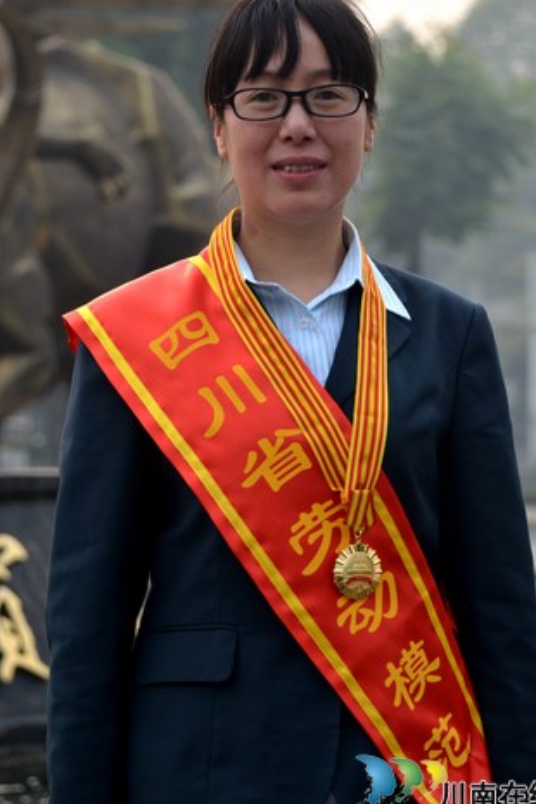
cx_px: 277
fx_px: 3417
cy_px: 377
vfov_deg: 13.4
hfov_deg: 9.0
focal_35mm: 153
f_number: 5.6
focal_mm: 90
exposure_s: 1/500
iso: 220
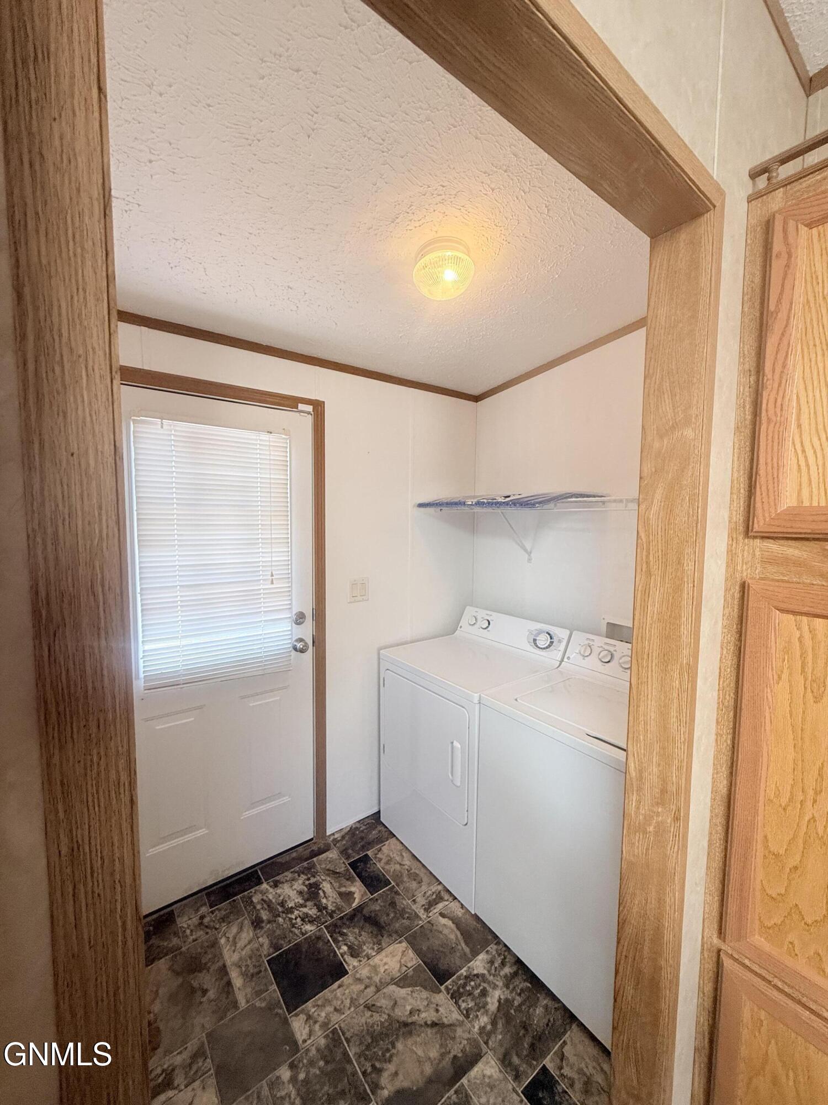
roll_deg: -0.8
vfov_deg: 102.1
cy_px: 552
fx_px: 446
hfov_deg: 85.7
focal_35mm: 14
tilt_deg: -4.5
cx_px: 414
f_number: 2.2
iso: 200
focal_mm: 2.22
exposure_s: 1/120
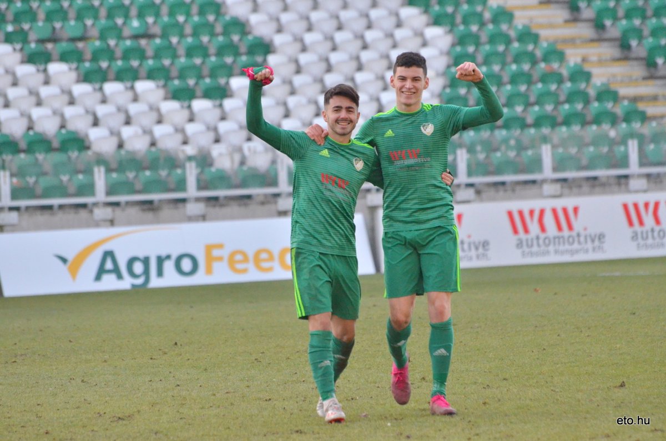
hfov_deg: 6.3
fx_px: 6093
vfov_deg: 4.1
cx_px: 333
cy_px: 220
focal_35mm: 330
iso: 3200
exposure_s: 1/2000
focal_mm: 220
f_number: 5.6
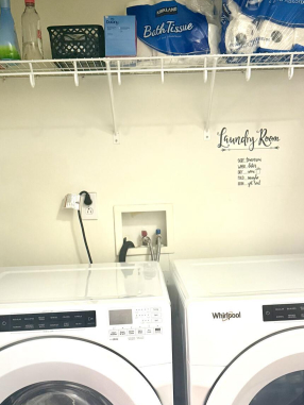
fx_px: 492
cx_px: 169
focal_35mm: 42
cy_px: 281
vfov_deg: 43.9
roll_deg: +2.2
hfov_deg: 34.3
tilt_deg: -11.7
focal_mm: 6.76
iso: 500
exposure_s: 1/60
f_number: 1.78
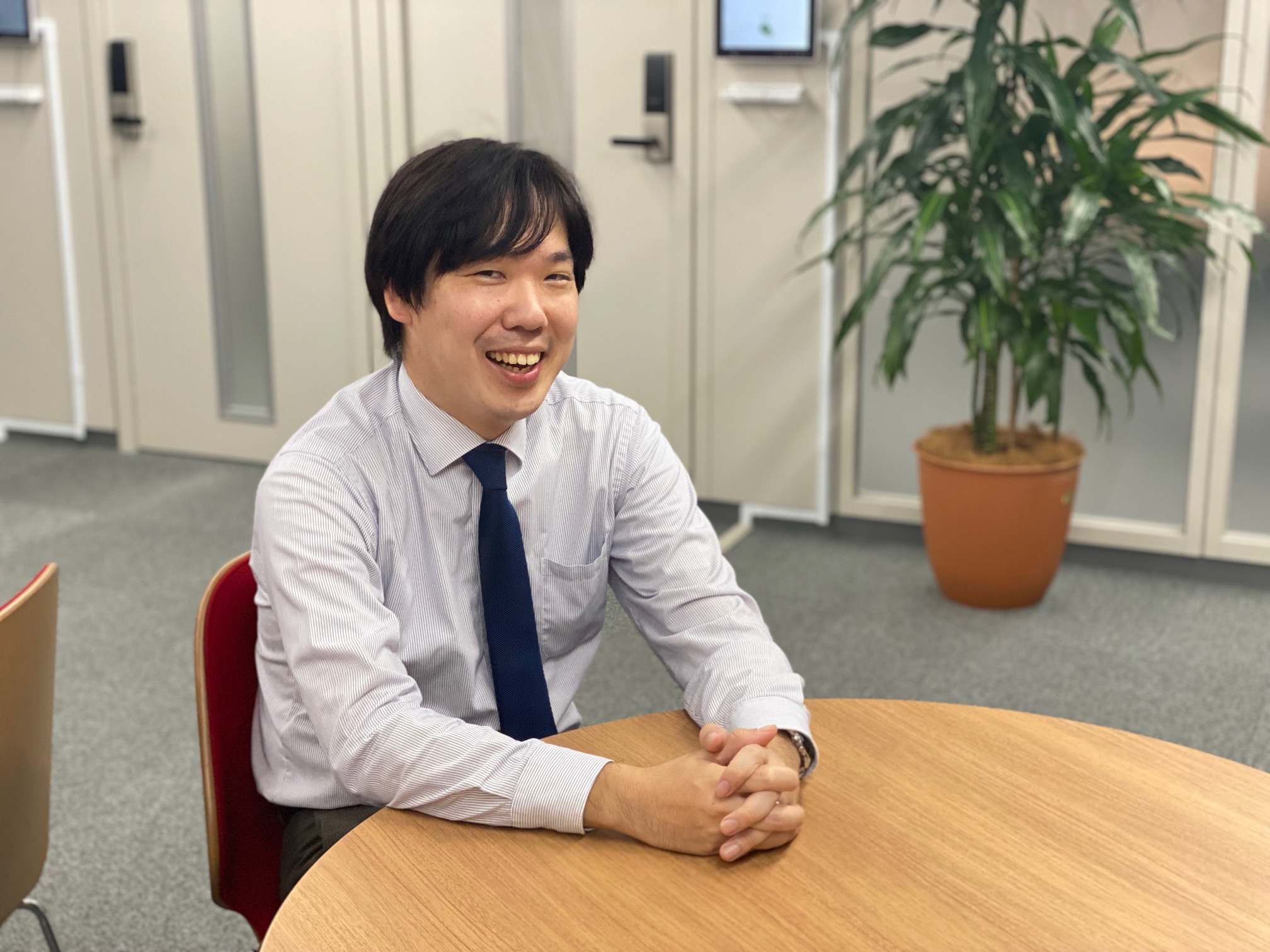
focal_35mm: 52
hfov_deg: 36.8
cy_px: 476
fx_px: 1908
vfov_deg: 28.0
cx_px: 635
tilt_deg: -15.4
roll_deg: -0.1
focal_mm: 6
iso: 160
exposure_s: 1/100
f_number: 2
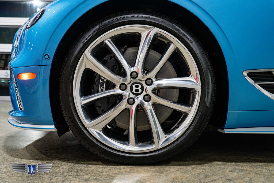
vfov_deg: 40.0
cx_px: 137
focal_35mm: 33
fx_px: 251
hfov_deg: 57.2
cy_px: 92
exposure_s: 1/50
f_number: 4.5
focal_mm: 33
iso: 1600
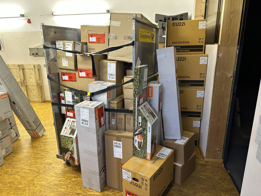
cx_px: 130
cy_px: 98
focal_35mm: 24
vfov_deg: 56.8
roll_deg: +0.2
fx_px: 181
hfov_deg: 71.6
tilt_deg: -15.2
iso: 320
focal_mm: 6.86
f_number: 1.78
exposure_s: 1/50
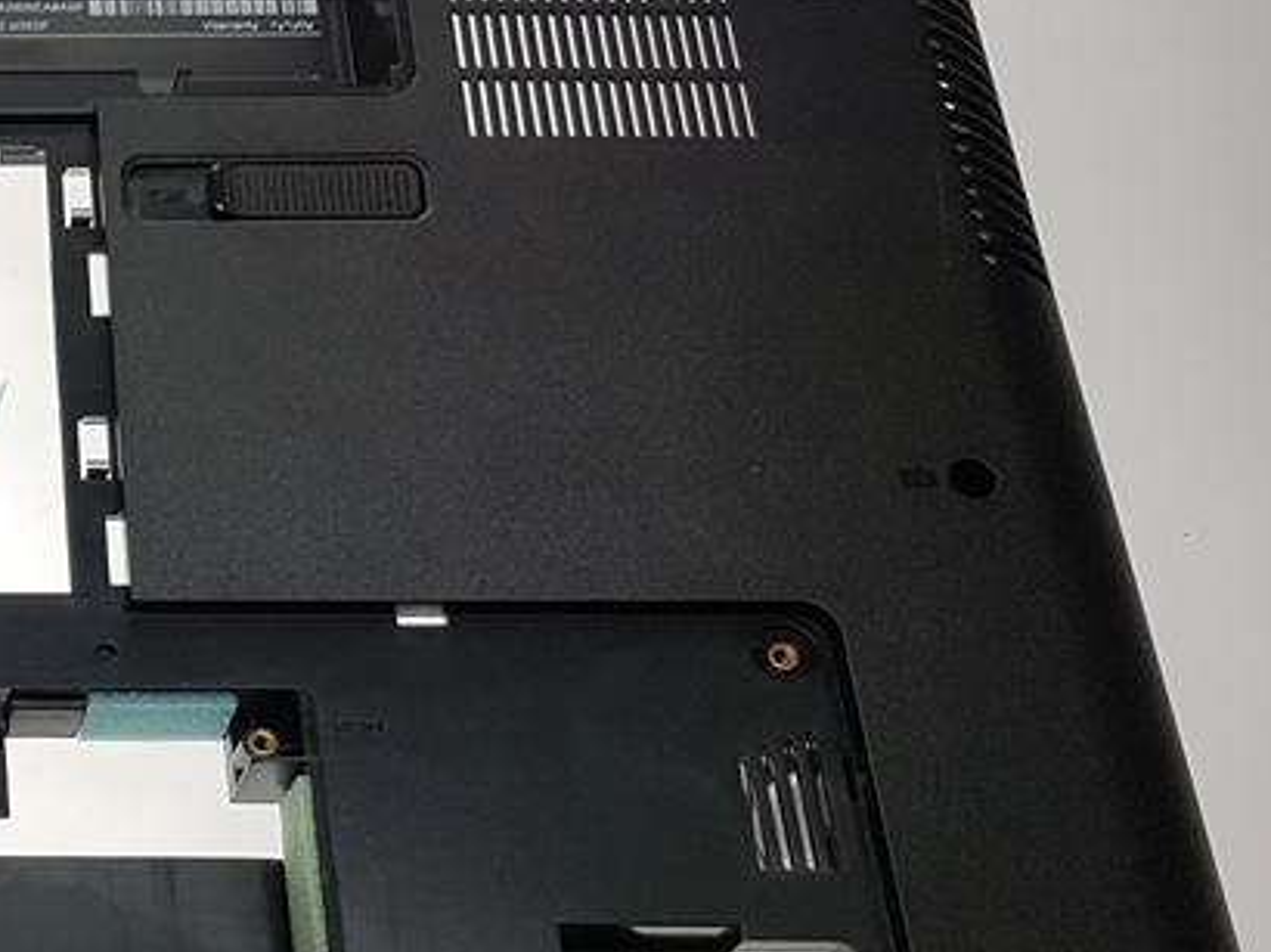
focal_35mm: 64
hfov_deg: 26.8
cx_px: -254
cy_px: 763
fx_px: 2349
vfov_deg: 22.6
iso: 40
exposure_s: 1/182
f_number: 1.7
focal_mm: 4.2
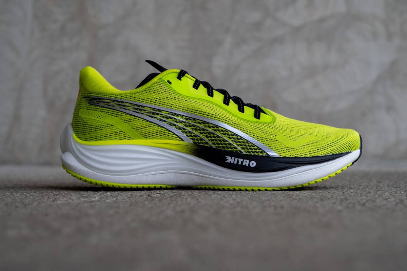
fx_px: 565
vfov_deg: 27.0
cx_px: 204
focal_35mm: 50
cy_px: 136
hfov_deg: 39.6
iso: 100
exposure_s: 1/160
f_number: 4
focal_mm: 50
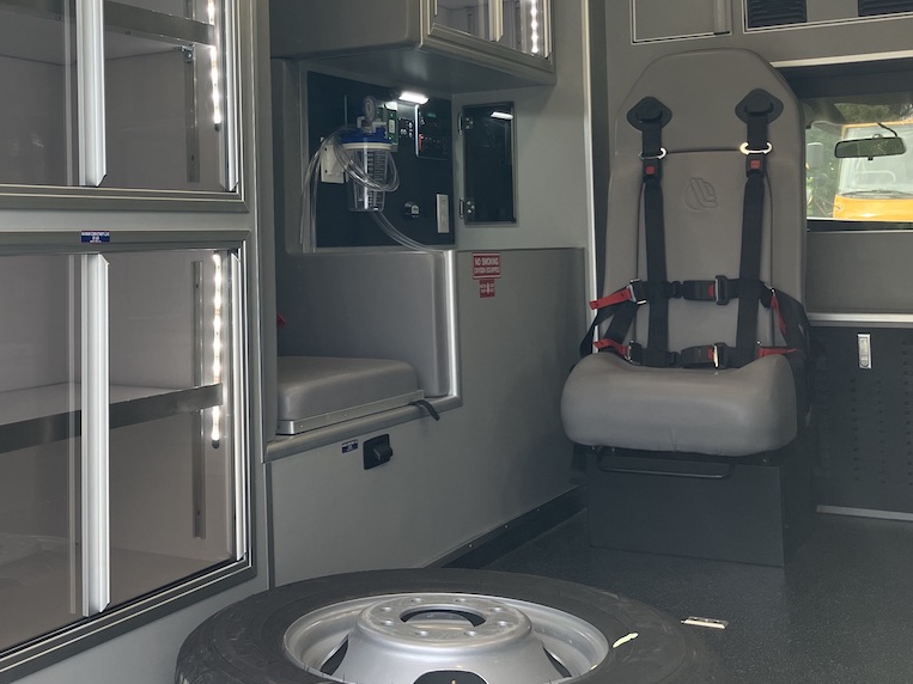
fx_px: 1239
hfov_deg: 39.5
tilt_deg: +0.8
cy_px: 176
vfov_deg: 30.4
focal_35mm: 47
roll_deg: -0.3
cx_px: 246
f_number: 1.8
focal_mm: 3.99
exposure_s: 1/253
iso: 32
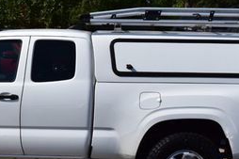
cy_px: 99
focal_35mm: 117
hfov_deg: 17.3
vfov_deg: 11.7
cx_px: 31
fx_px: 778
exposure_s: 1/640
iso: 200
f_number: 11
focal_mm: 31
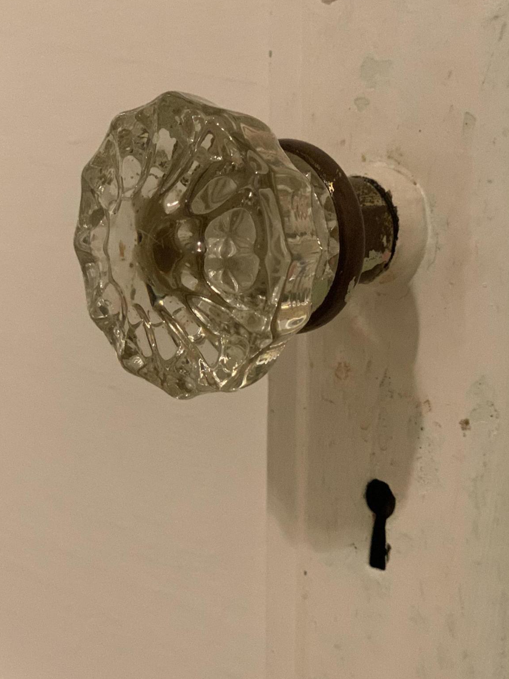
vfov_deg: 28.6
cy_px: 353
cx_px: 279
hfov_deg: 21.6
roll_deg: +0.0
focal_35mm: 68
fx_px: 1333
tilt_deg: -9.6
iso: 400
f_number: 2.4
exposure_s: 1/40
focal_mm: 6
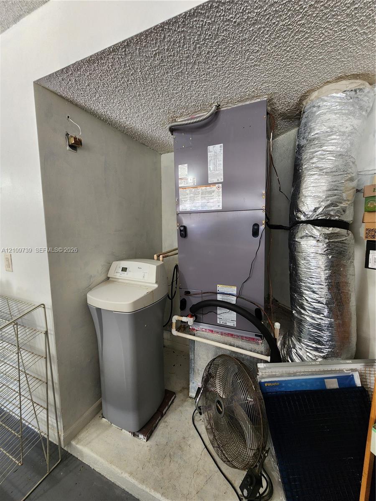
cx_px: 188
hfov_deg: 89.9
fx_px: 188
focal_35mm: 13
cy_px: 250
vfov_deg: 106.2
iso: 125
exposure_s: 1/60
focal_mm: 2.2
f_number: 2.2
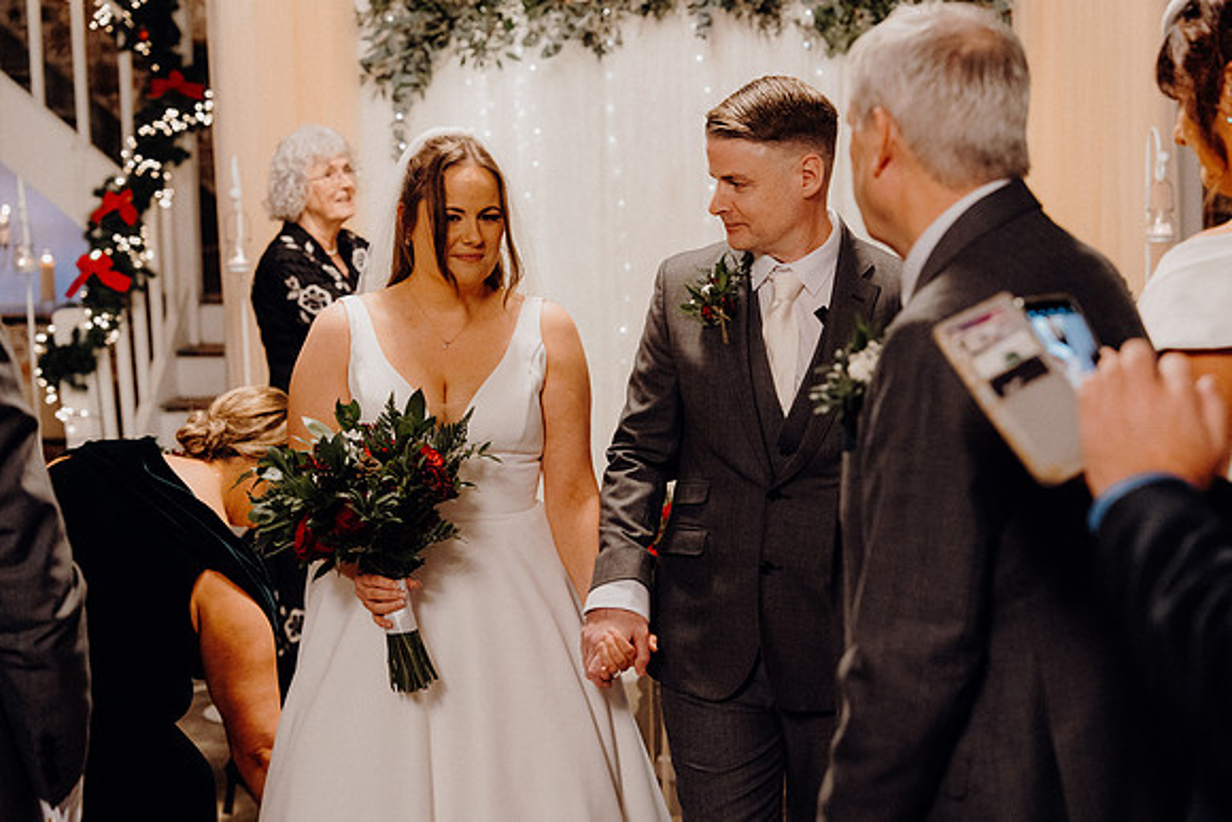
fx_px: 2122
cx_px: 616
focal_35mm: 62
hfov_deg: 32.4
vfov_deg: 21.9
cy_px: 411
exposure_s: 1/160
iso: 4000
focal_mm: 62
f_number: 3.5
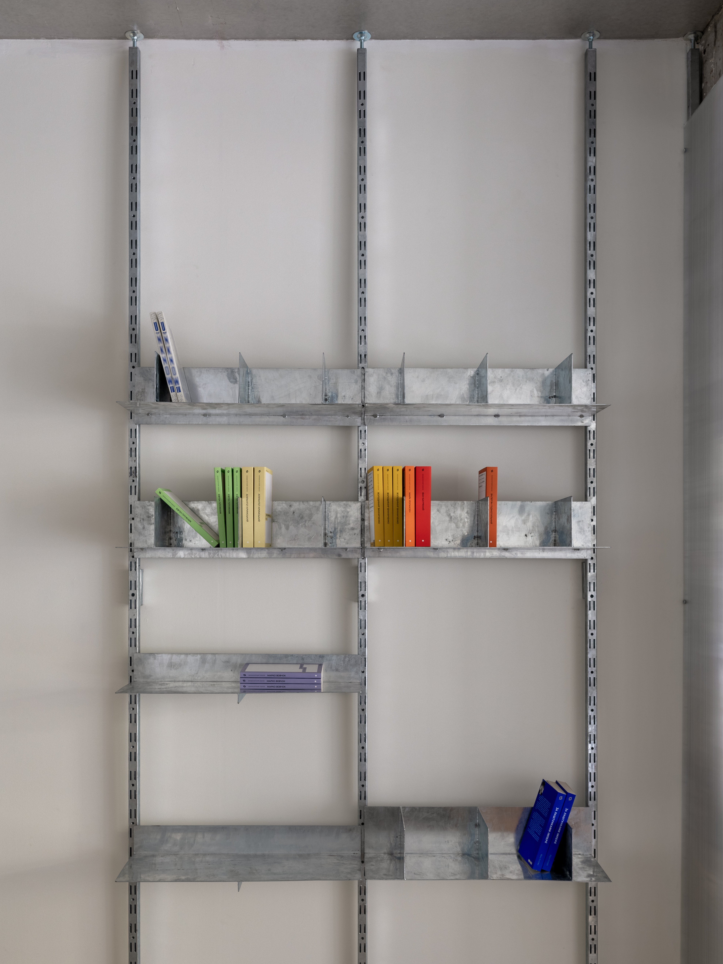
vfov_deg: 53.8
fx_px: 947
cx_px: 362
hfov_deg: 41.8
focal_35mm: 34
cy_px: 540
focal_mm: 31
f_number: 8
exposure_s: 1/5
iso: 200
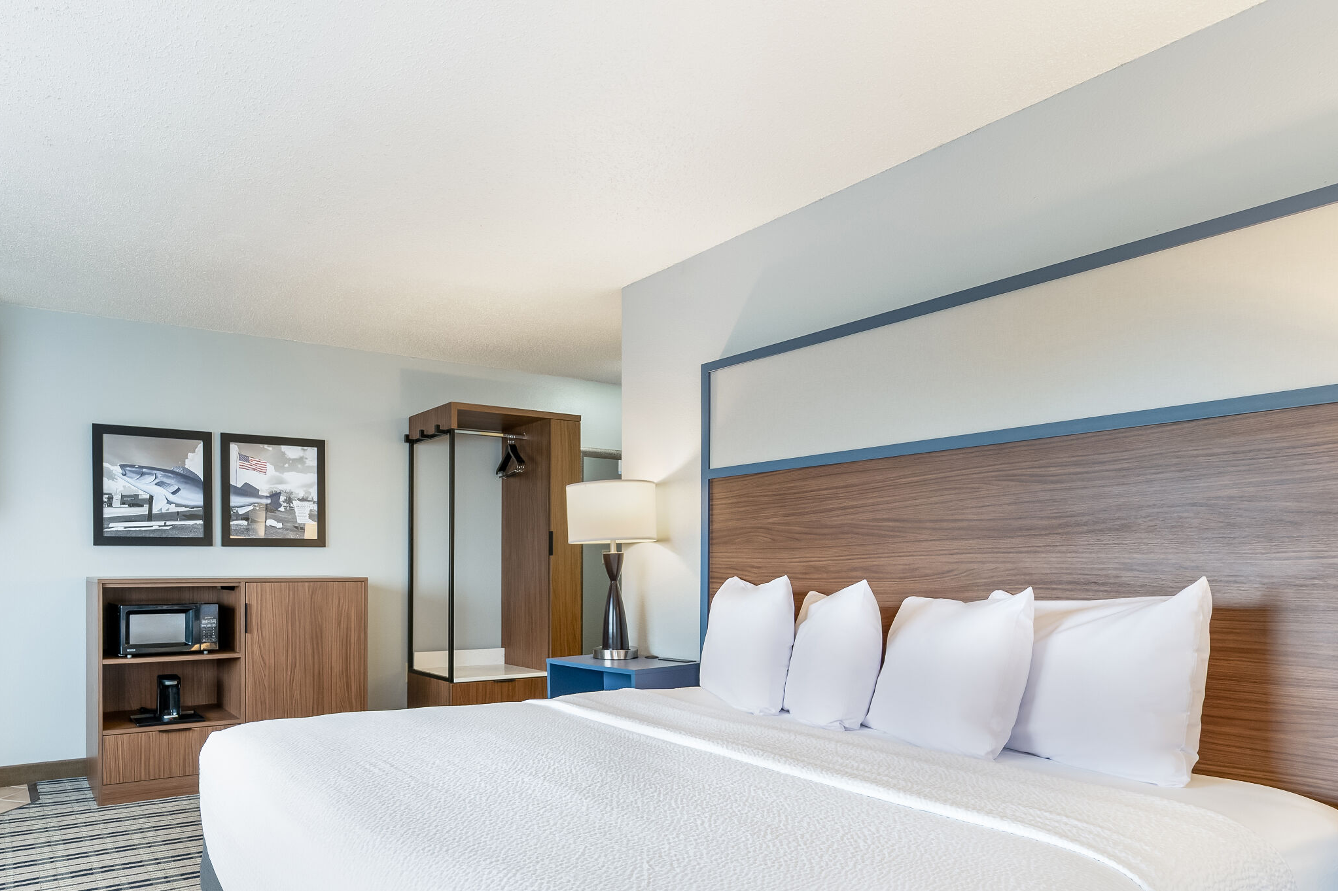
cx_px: 451
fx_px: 845
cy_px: 559
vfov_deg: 55.0
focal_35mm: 23
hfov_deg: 74.5
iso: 500
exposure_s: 1/3
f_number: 8
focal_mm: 15.5
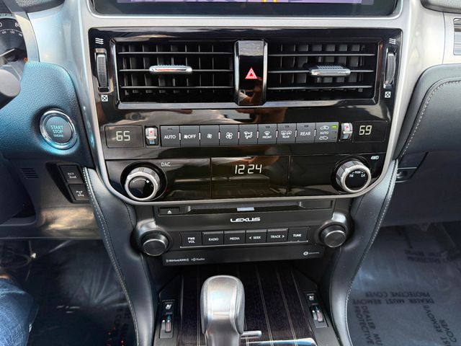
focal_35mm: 24
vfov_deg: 56.8
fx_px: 320
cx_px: 230
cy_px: 173
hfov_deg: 71.6
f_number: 1.78
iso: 250
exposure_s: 1/120
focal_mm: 6.76
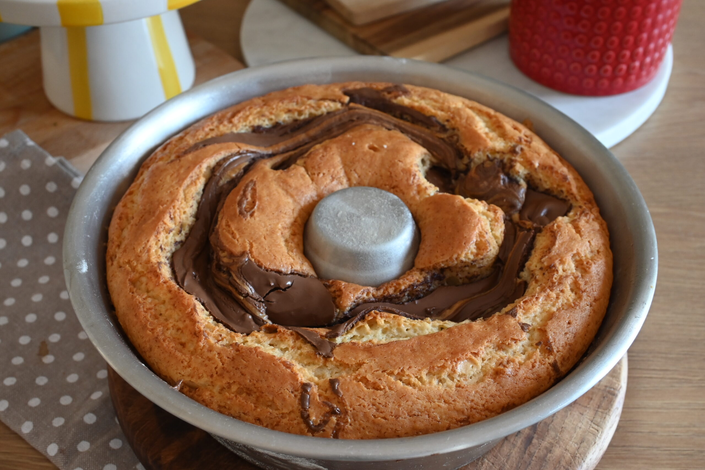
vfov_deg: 29.8
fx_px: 881
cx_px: 352
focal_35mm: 45
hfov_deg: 43.6
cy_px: 235
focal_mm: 30
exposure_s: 1/25
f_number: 7.1
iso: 640
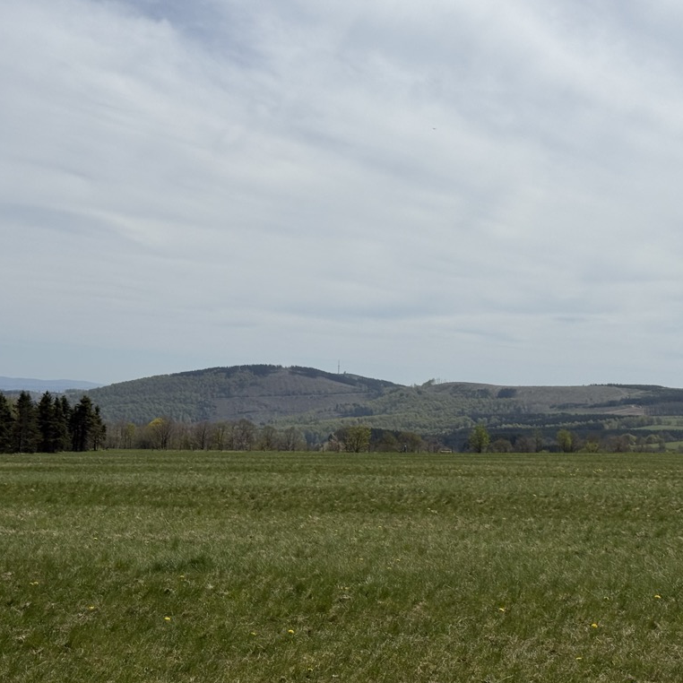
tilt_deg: +1.0
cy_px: 343
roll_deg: -1.8
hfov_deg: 29.9
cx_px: 421
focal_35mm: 57
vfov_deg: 30.0
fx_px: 1272
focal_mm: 6.76
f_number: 1.78
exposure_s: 1/11364
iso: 64
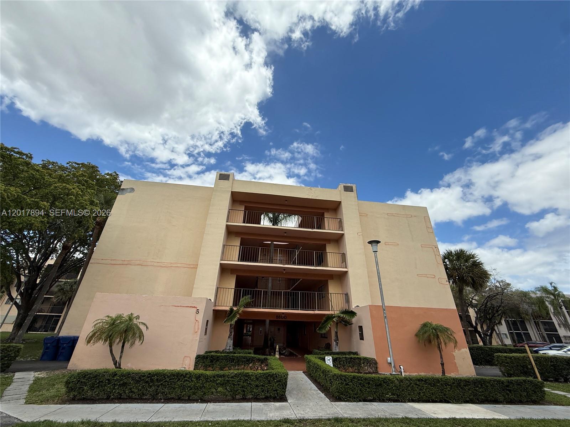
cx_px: 285
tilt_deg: +27.7
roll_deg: -1.8
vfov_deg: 85.7
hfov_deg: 102.1
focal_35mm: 14
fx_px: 231
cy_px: 214
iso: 50
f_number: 2.2
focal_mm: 2.22
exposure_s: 1/2410
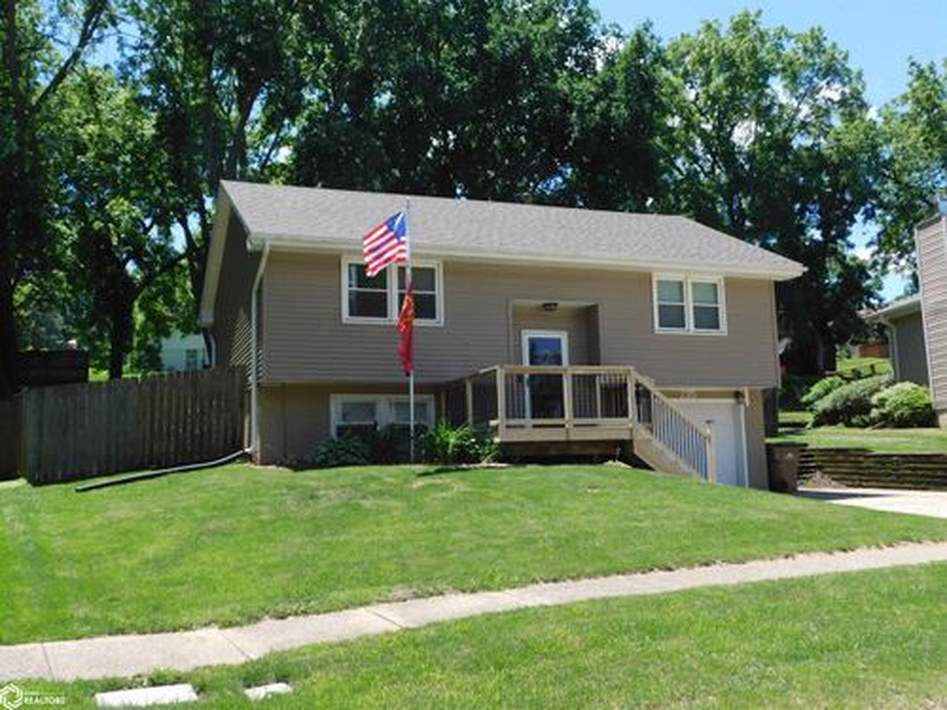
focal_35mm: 36
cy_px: 355
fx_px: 985
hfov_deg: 51.4
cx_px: 474
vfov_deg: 39.7
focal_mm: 6.3
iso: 125
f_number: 3.5
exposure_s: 1/640
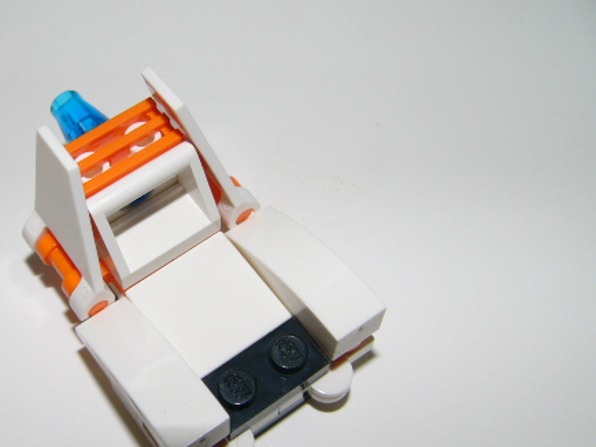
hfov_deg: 35.6
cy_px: 259
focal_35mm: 53
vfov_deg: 27.5
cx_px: 171
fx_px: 912
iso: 50
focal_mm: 6
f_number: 2.8
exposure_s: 1/60
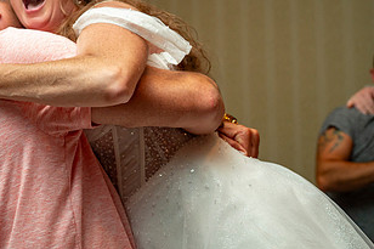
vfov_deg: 15.4
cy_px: 50
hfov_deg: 22.6
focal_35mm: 88
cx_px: 36
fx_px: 914
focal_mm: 45
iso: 800
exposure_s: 1/60
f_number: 3.2
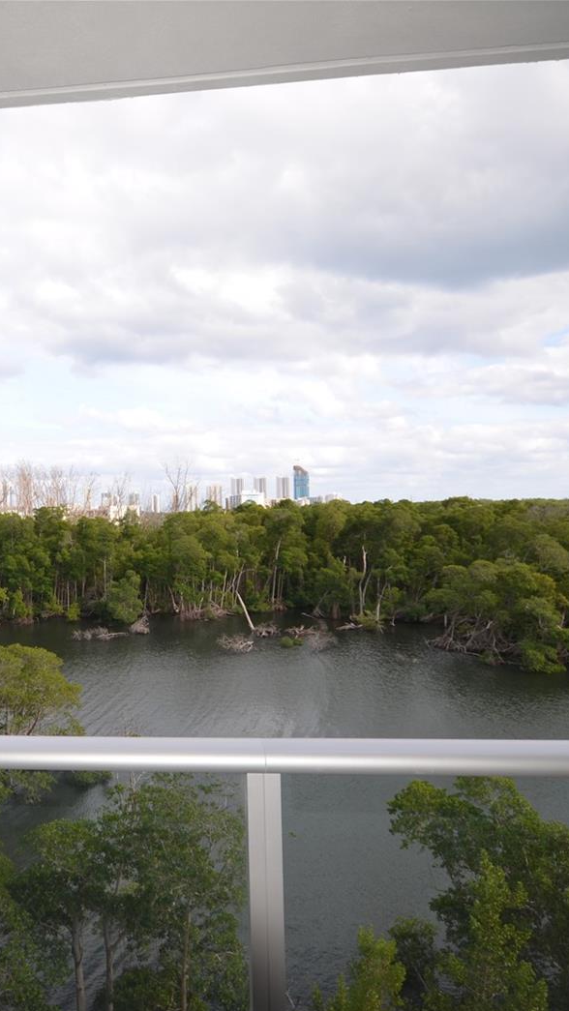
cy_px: 511
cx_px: 118
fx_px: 644
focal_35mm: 24
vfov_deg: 76.3
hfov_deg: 45.4
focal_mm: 10
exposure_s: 1/250
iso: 100
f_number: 5
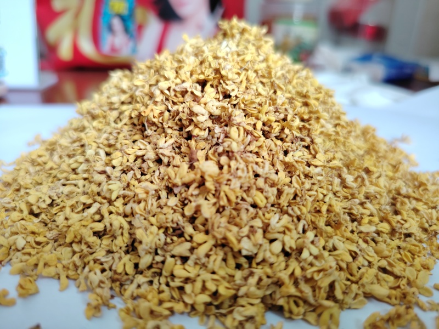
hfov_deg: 71.6
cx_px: 220
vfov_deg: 56.8
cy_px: 164
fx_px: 304
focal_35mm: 24
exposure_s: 1/33.3
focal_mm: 5.25
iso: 616
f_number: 1.75
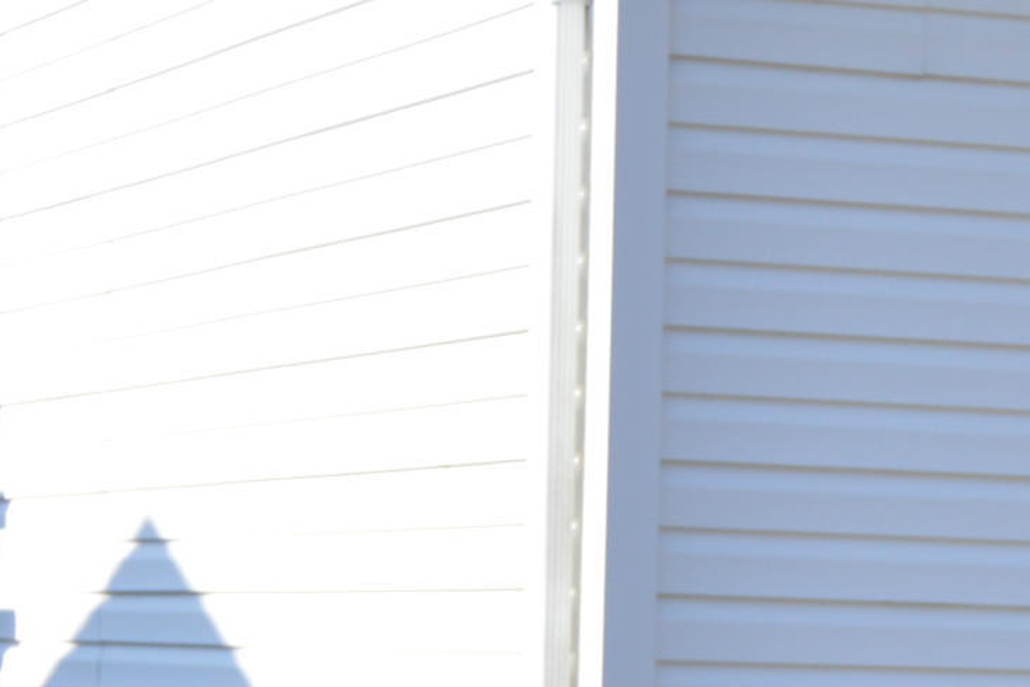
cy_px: 1014
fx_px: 4893
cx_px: 858
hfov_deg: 12.0
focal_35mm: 171
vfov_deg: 7.9
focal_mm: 28
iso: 200
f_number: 4
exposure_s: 1/800
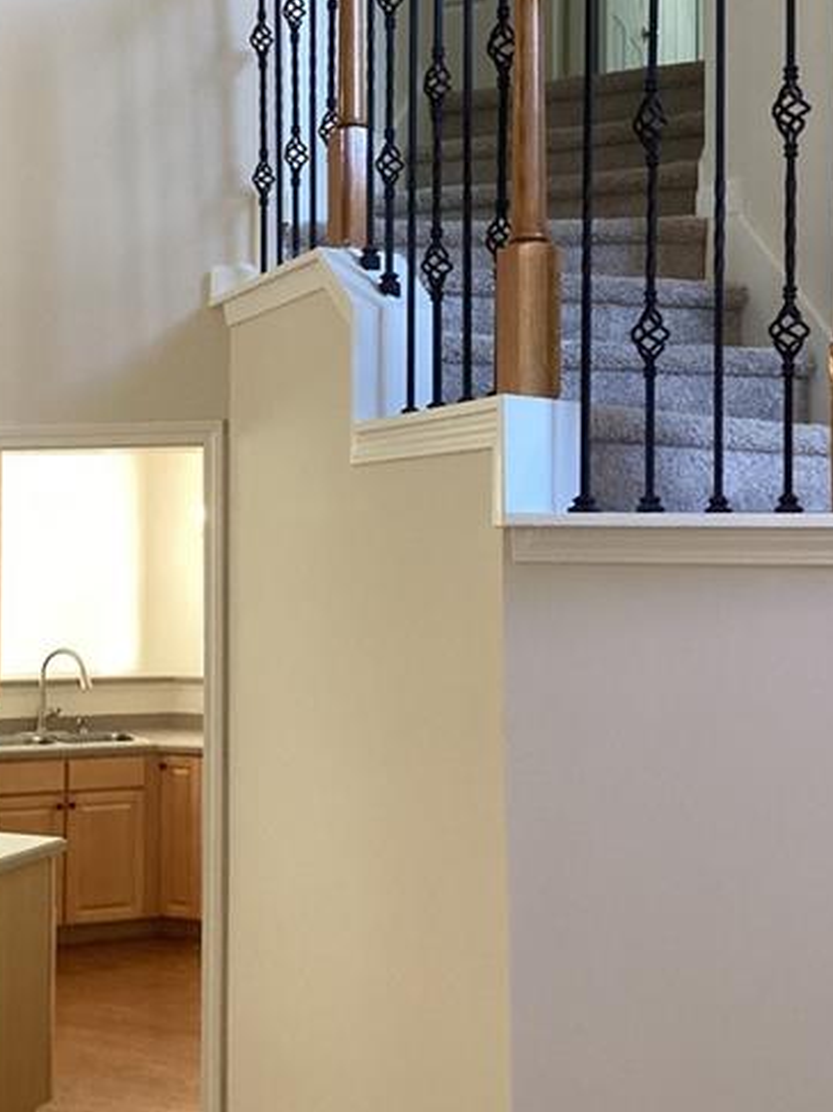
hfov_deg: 29.5
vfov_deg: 38.9
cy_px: 492
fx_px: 1574
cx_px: 295
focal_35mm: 49
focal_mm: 3.3
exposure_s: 1/60
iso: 200
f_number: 2.4
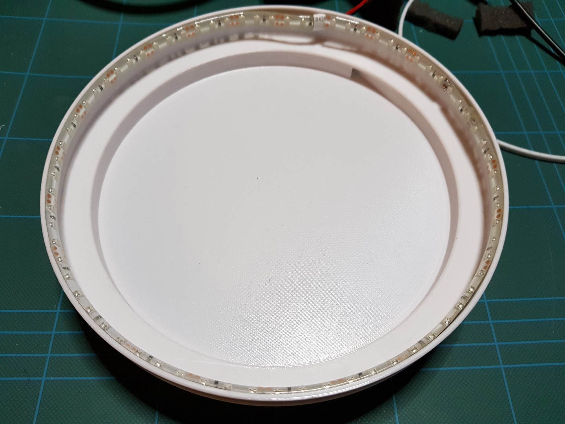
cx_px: 282
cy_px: 212
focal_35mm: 26
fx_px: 424
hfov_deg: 67.3
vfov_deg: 53.1
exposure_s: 1/40
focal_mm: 4.2
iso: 160
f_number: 1.7
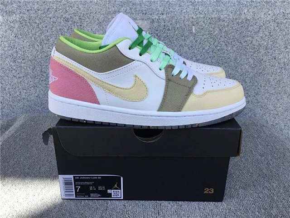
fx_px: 260
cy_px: 109
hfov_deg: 58.4
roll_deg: -0.1
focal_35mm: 31
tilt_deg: -21.2
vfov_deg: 45.4
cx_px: 145
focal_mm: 3.3
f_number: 2.4
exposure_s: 1/413
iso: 25
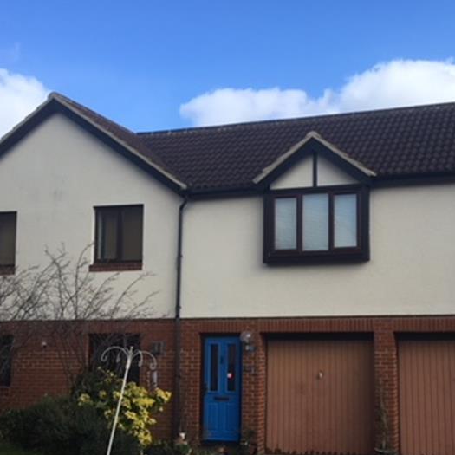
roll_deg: +0.6
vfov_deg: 34.0
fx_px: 744
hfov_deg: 33.7
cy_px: 250
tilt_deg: +7.2
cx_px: 305
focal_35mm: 50
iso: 25
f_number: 2.2
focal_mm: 4.15
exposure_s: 1/827
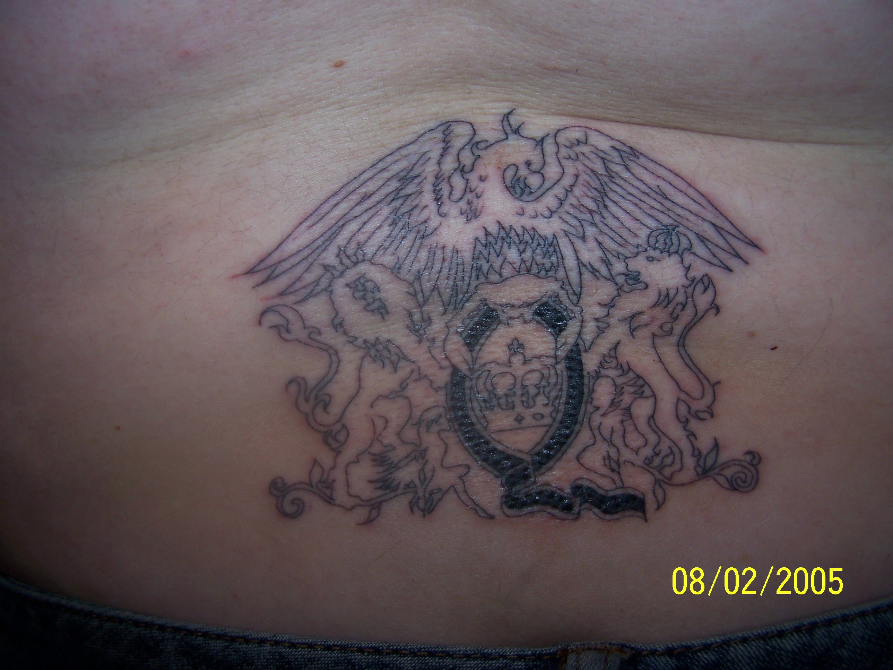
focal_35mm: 38
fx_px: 980
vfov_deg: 37.7
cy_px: 335
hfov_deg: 49.0
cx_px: 446
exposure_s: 1/60
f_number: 2.8
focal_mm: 6.3
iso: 80
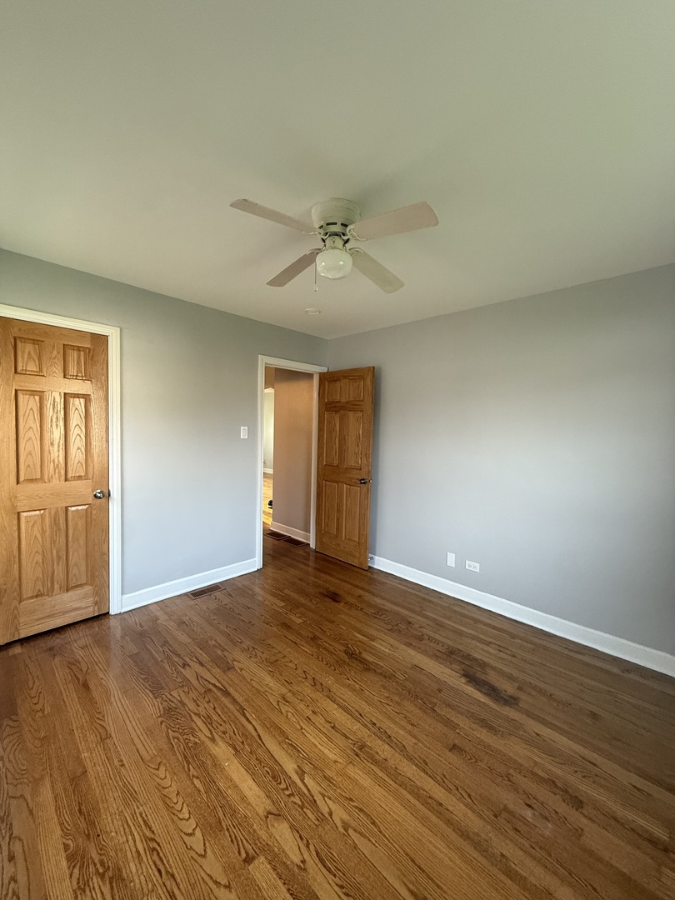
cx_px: 338
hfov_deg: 85.7
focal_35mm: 14
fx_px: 364
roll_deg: -2.0
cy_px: 450
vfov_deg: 102.1
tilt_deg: -2.4
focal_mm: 2.22
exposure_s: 1/60
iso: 320
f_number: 2.2
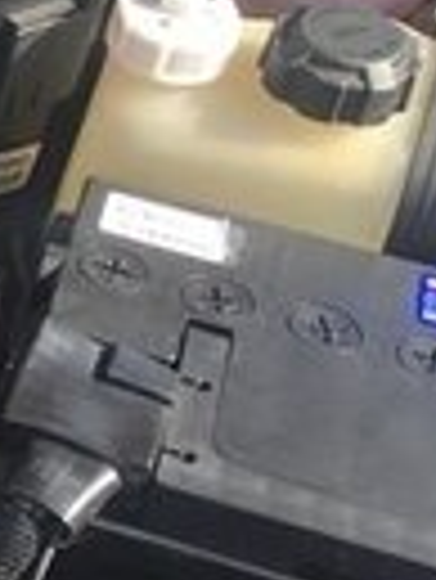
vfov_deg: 13.3
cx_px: -890
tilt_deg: -39.0
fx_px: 2481
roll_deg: -1.8
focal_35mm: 148
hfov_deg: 8.4
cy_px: 187
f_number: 2.2
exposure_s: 1/527
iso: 25
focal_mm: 4.15
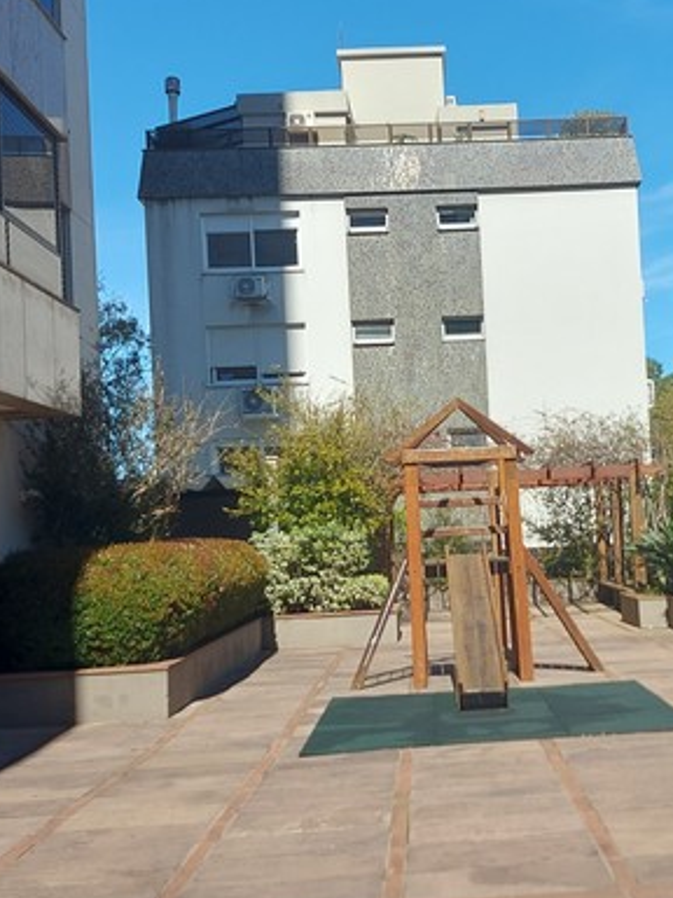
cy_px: 433
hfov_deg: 29.9
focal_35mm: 48
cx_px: 486
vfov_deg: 39.7
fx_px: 1244
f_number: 1.8
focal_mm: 5.23
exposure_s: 1/983
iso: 32
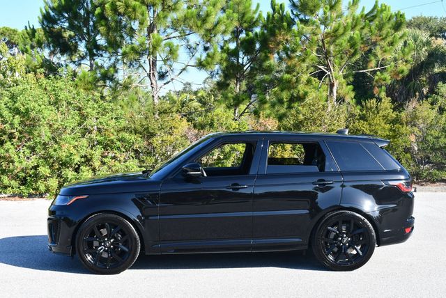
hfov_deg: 35.6
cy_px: 149
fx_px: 694
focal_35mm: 56
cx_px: 223
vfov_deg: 24.2
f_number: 6.3
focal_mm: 28
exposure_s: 1/250
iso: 200
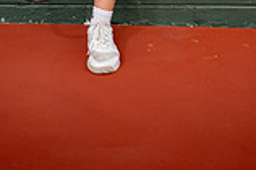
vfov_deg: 9.1
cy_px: -193
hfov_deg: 14.7
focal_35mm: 140
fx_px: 995
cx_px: 105
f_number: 5.6
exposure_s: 1/250
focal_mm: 49
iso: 100
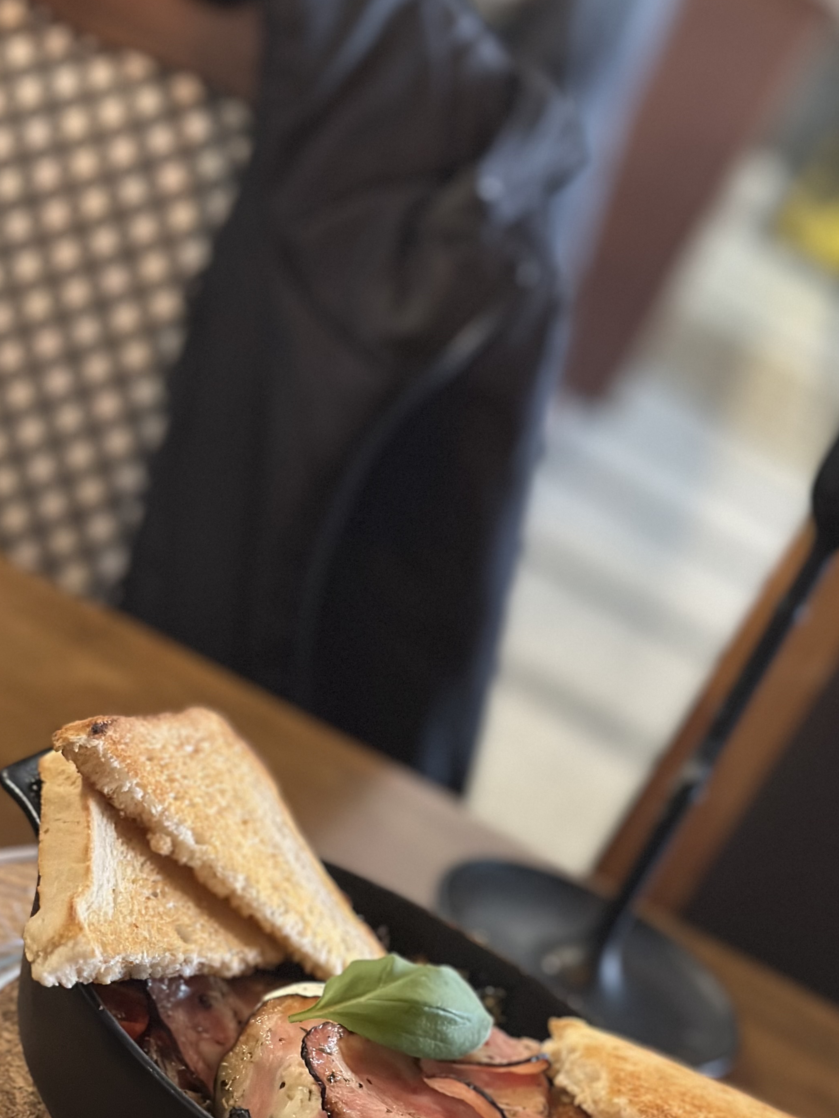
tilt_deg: -19.4
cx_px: 589
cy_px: 758
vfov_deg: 27.6
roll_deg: -31.2
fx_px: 2262
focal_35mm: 70
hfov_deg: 20.9
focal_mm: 6.86
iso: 640
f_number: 1.78
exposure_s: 1/40
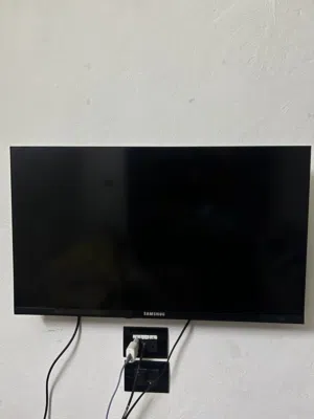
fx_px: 314
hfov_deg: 53.1
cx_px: 157
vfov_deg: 67.3
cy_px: 210
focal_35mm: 26
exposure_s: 1/50
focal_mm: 5.7
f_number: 1.5
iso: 5000
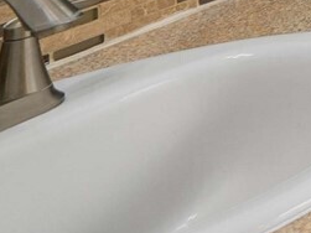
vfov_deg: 14.3
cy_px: -286
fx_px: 700
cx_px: 1020
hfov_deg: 10.2
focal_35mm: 78
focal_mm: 12
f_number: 7.1
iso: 320
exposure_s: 1/30
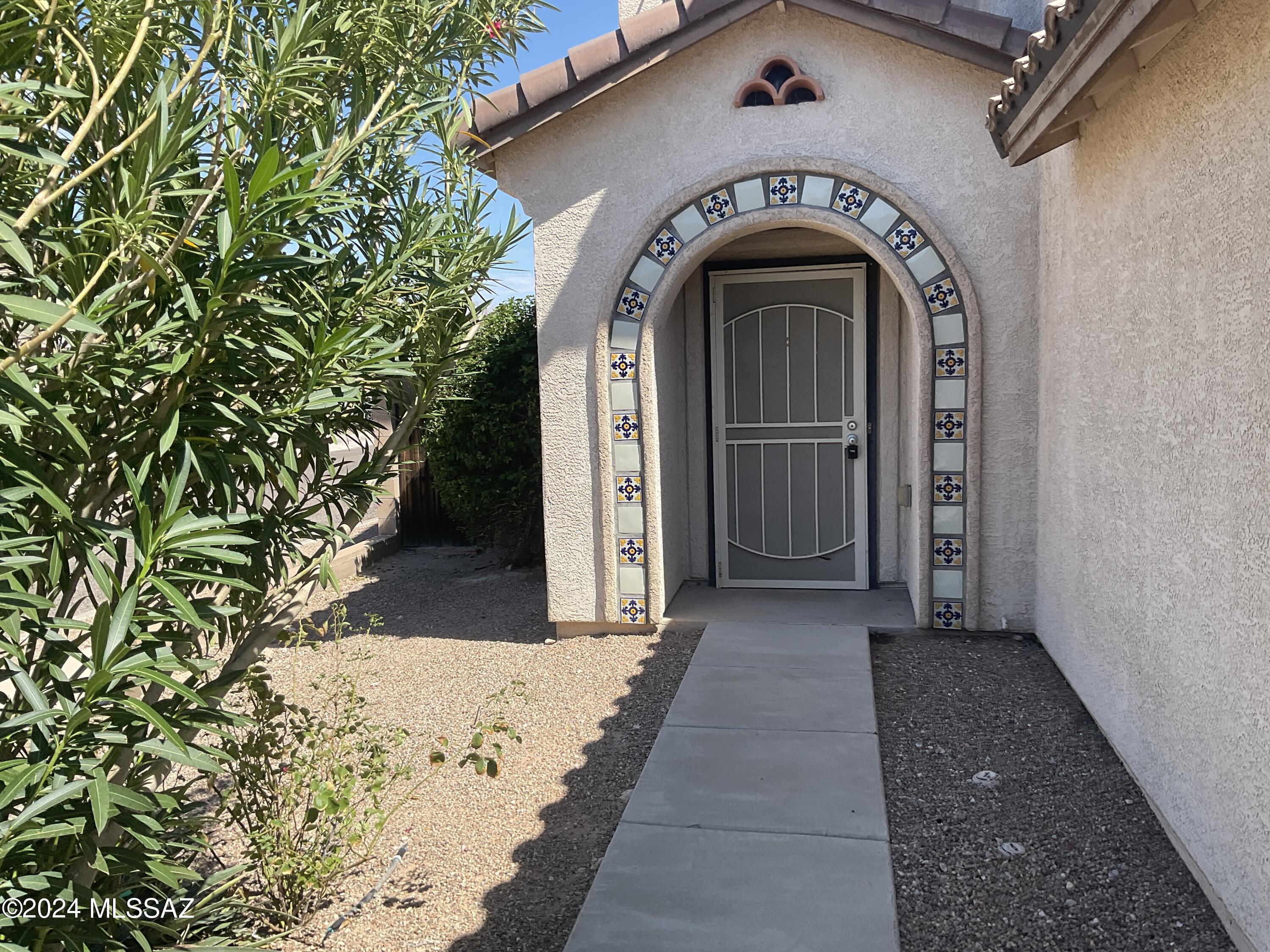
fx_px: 1064
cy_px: 476
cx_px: 635
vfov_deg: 48.2
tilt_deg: -5.6
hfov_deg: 61.7
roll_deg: +3.7
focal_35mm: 29
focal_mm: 3
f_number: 1.8
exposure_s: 1/962
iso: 16
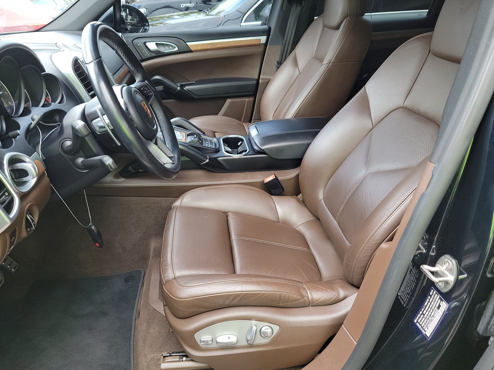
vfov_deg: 56.8
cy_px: 185
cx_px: 247
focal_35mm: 24
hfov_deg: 71.6
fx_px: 343
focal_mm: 6.7
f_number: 1.8
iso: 94
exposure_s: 1/59
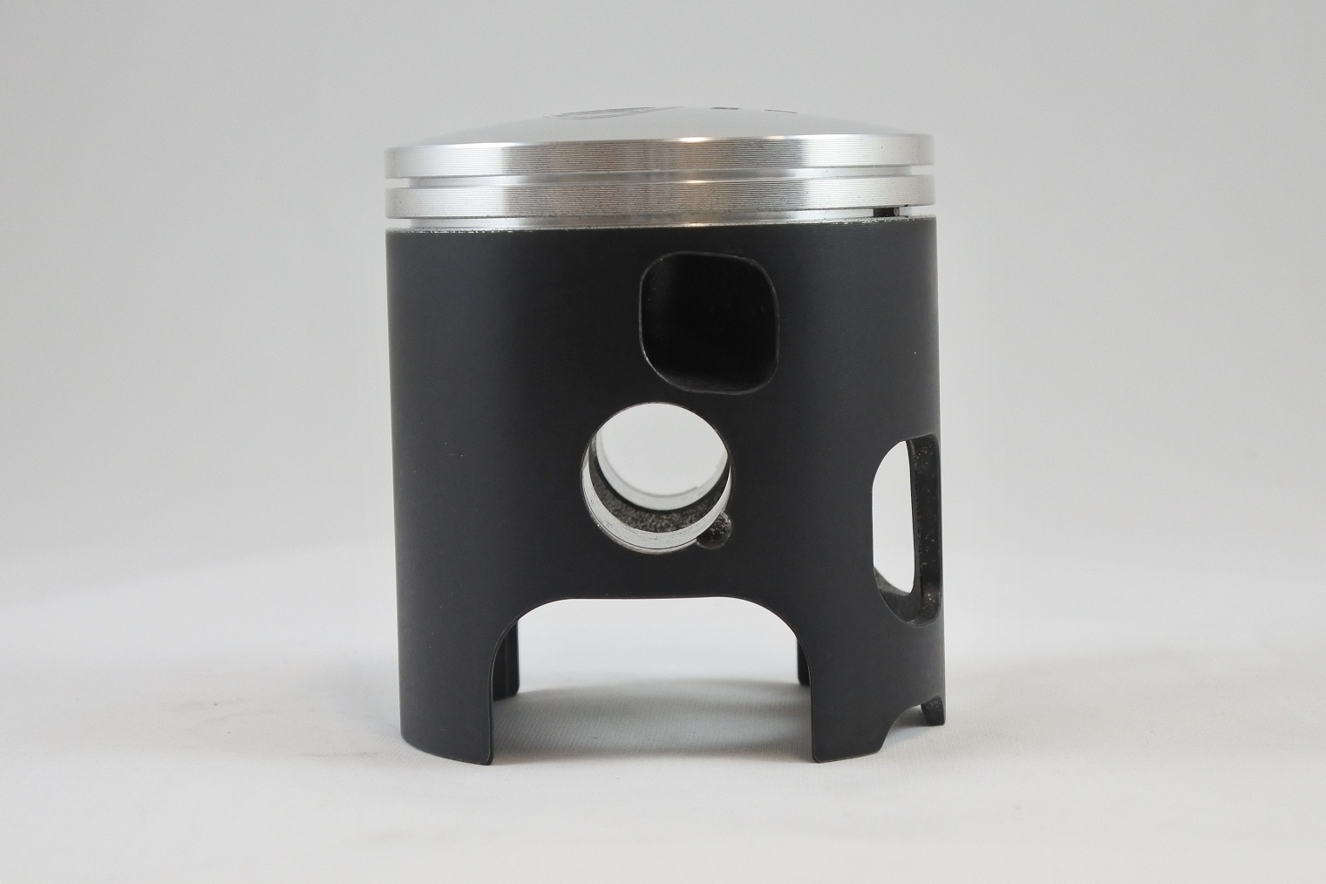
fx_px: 2026
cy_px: 442
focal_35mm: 55
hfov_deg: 36.2
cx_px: 663
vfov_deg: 24.6
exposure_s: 1/125
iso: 500
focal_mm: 20.6
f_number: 4.8
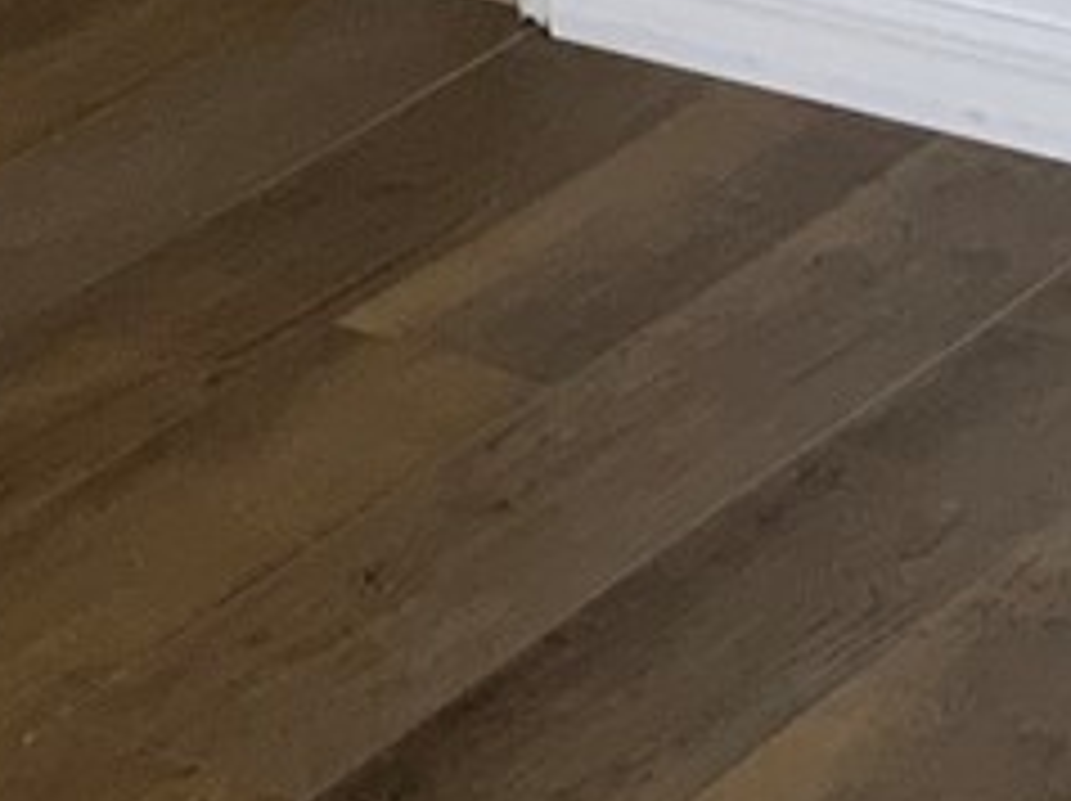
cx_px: -140
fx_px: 6027
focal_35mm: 195
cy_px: -1089
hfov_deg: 10.0
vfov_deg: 7.2
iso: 40
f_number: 1.8
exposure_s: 1/60
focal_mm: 3
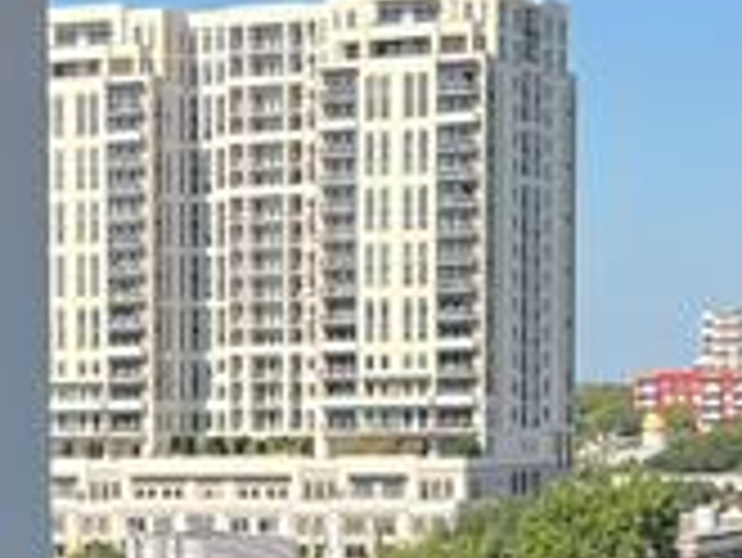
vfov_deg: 9.1
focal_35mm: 161
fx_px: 3454
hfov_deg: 12.1
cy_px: 657
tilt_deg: -3.2
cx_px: -76
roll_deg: +0.6
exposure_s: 1/2404
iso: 50
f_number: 1.5
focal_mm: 5.7
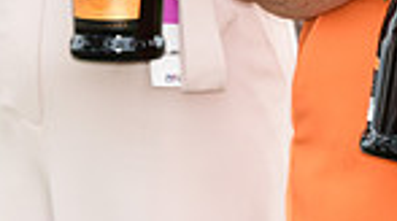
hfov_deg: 3.6
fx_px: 6314
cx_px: 475
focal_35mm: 601
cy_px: -298
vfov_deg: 2.0
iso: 640
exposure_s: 1/500
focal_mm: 145
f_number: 4.5
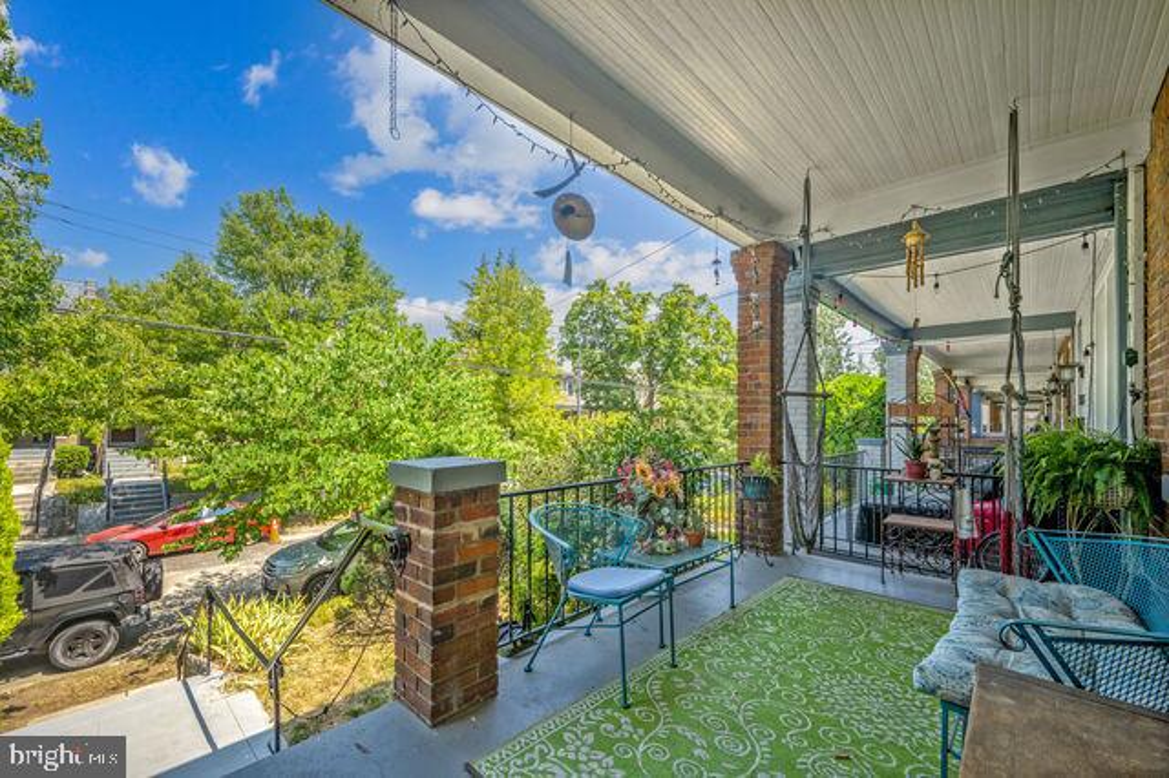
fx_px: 454
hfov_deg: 104.3
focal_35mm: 14
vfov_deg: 81.1
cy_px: 389
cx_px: 584
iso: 200
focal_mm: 14
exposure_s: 1/125
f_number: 9
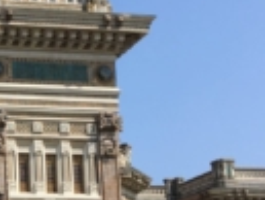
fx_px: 774
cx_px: -121
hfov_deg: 17.6
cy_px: 212
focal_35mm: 101
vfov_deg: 14.4
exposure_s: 1/1637
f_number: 2.2
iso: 25
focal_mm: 4.15
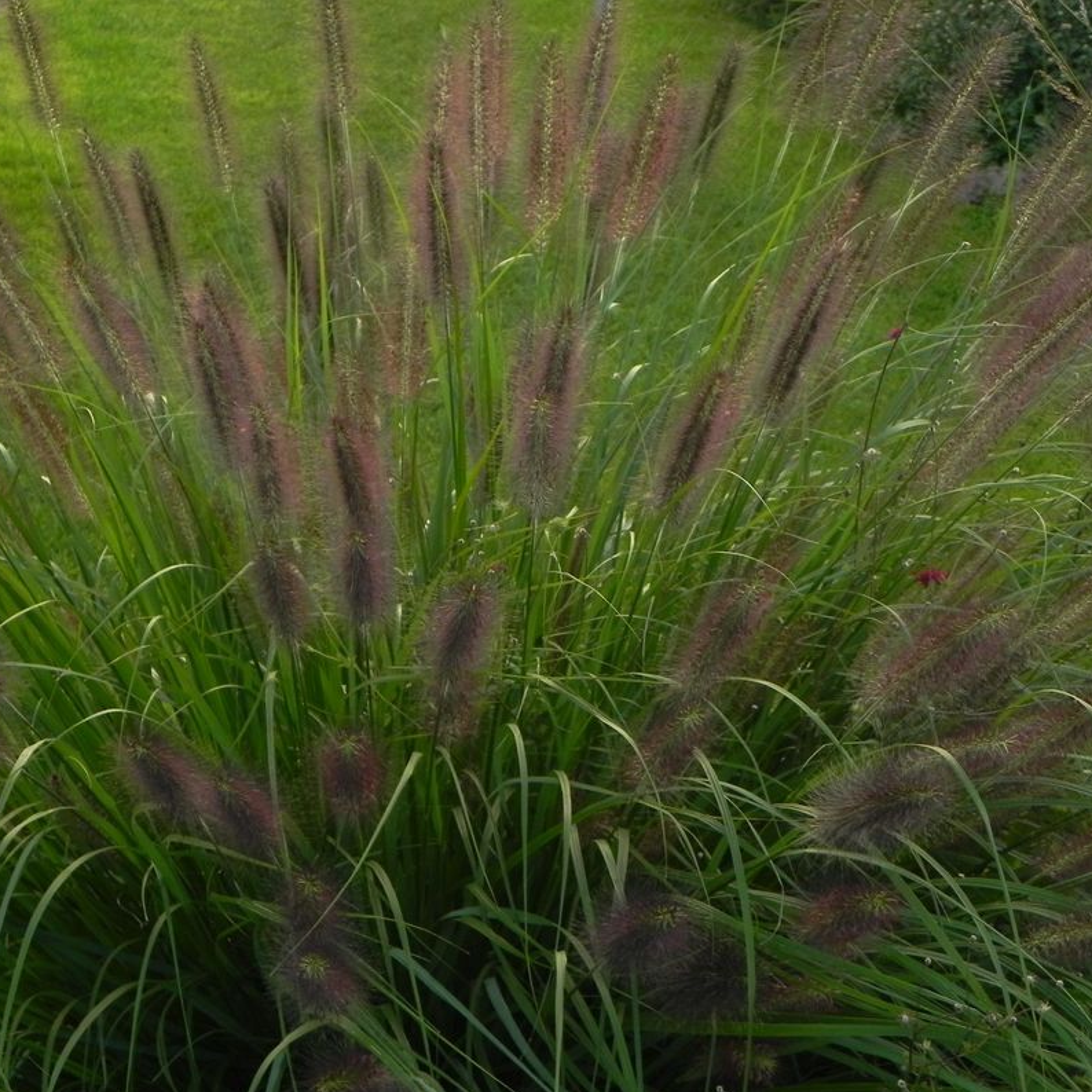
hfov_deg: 17.2
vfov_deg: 17.2
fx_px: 3605
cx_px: 455
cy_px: 549
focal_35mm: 101
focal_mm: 15.1
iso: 160
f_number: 4.5
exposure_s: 1/30
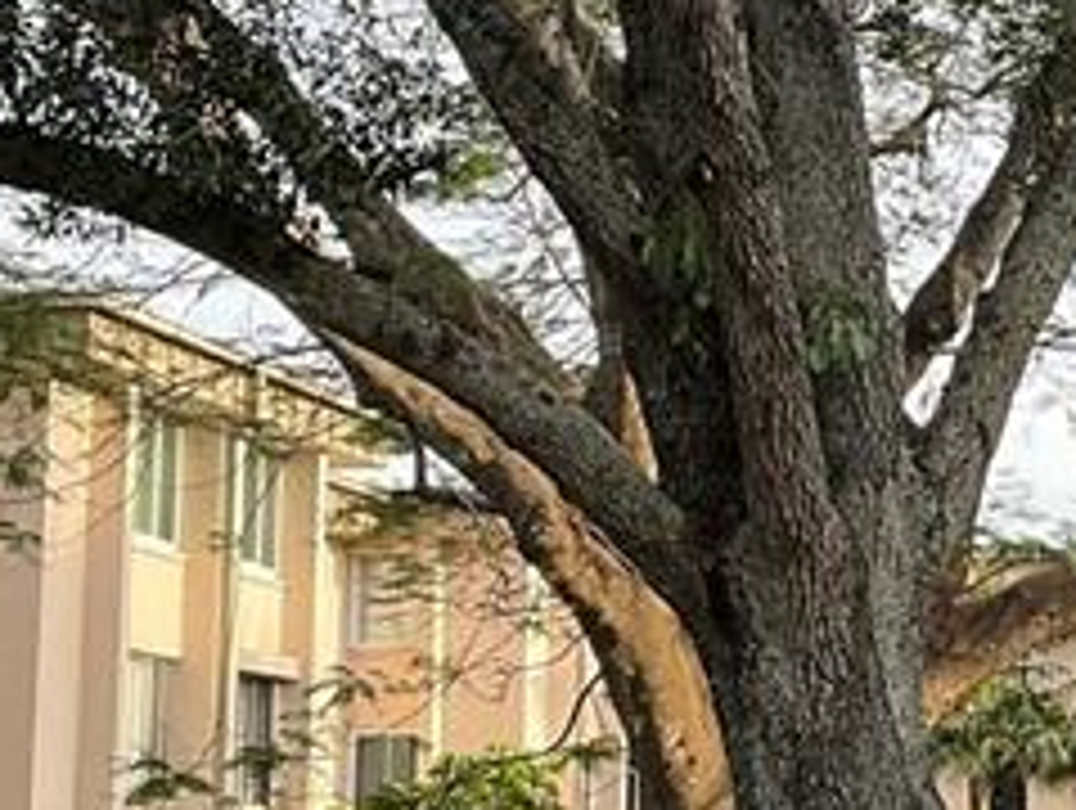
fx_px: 3860
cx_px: 1067
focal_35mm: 124
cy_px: 248
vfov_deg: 12.0
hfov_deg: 15.6
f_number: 1.8
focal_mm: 3
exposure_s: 1/273
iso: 16
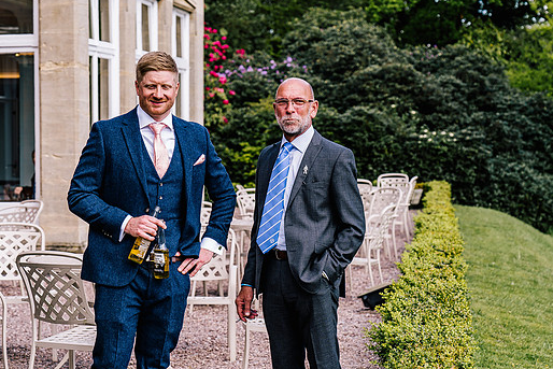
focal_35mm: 82
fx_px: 1260
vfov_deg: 16.7
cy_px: 177
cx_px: 278
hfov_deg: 24.8
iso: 200
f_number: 4.5
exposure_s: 1/320
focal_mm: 70
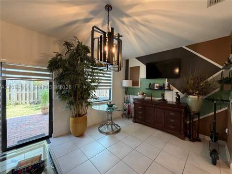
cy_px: 87
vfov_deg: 85.7
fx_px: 94
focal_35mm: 14
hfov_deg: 102.1
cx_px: 116
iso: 320
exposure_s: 1/60
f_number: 2.2
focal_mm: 2.22
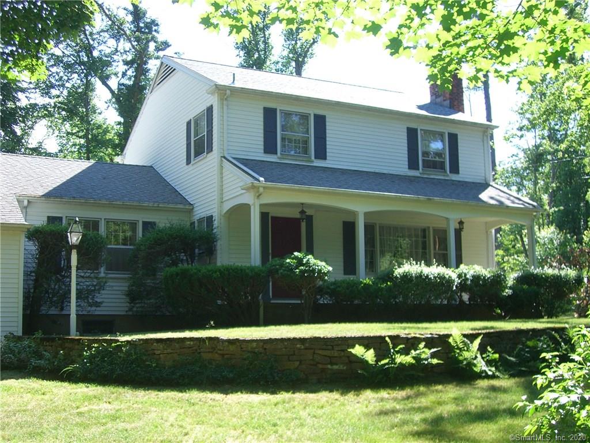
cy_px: 222
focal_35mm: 47
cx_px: 295
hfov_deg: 40.4
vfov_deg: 30.9
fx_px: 801
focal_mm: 7.6
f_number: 3
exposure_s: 1/200
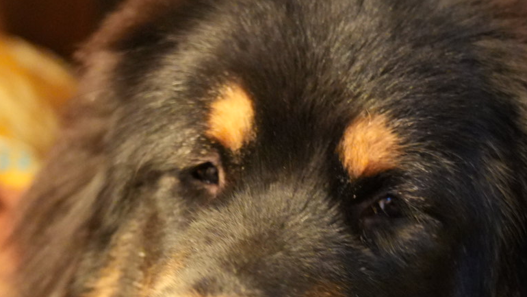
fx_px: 1383
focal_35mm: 99
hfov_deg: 21.6
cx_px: 248
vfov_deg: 12.1
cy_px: 297
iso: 5000
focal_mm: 30
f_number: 2.8
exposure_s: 1/160
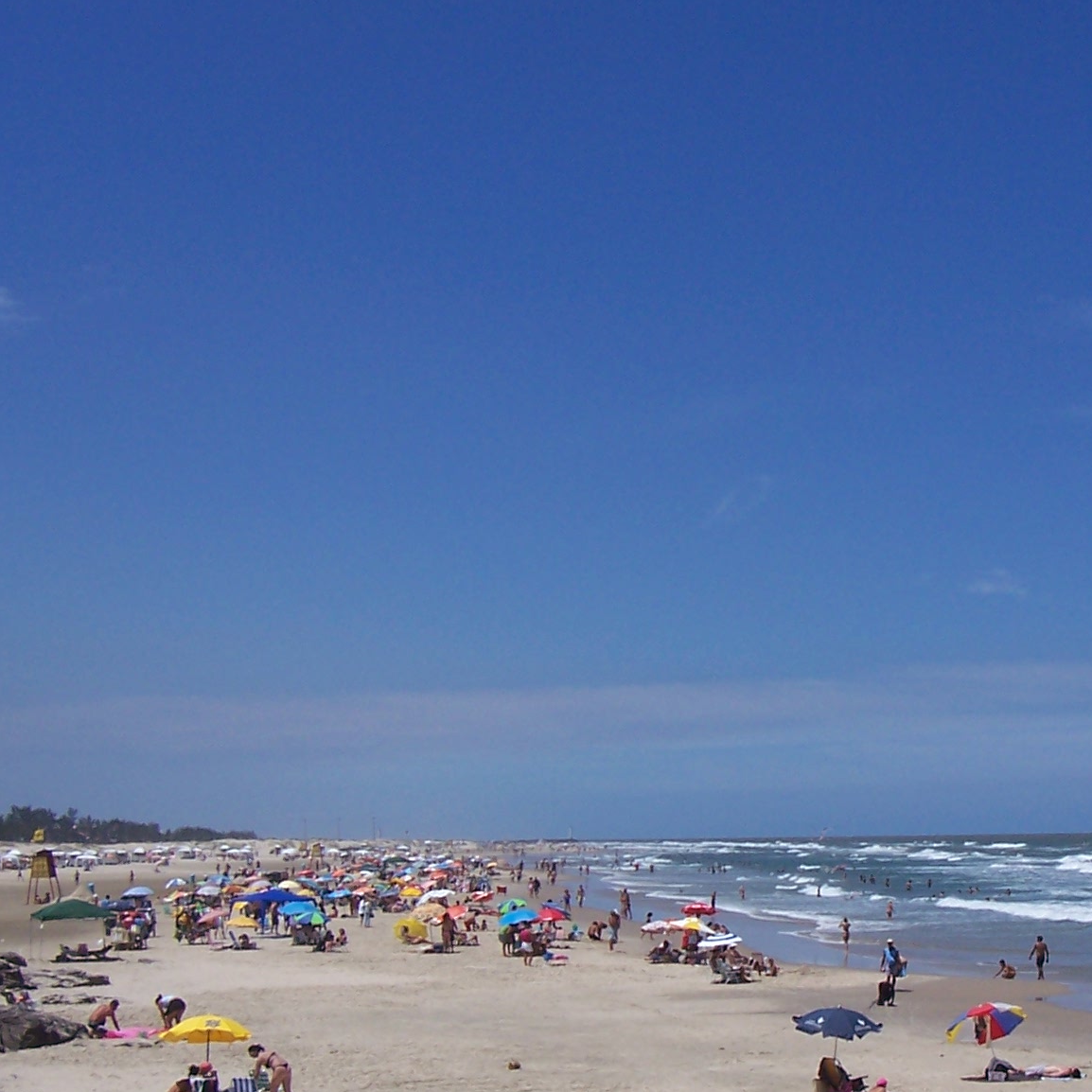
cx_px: 846
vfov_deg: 28.5
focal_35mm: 60
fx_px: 2141
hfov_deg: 28.1
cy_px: 710
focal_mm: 5.6
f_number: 5.6
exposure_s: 1/1000
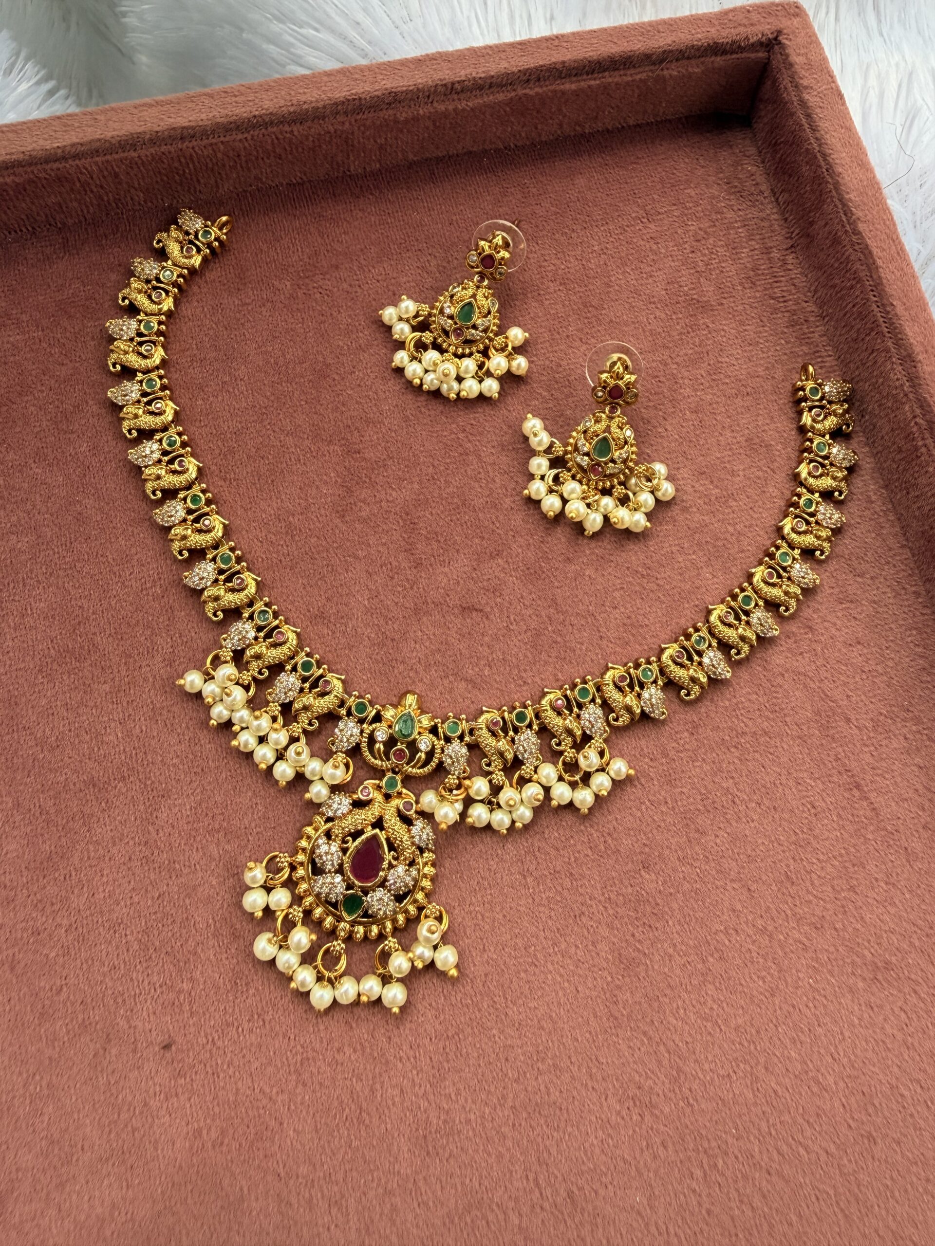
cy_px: 623
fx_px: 864
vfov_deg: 71.6
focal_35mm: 24
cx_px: 468
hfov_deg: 56.8
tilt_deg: -62.1
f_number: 2.2
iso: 125
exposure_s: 1/121
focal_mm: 2.22
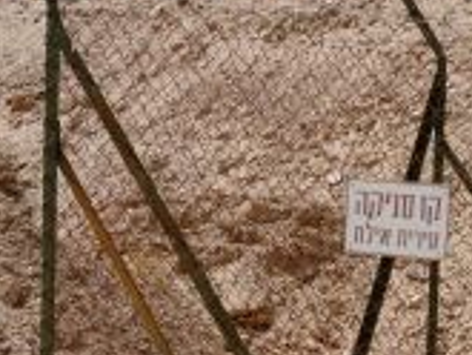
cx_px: 385
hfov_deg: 13.9
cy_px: 228
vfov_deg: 10.5
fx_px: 1924
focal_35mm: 141
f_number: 3.6
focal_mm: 8.9
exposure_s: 1/800
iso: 80
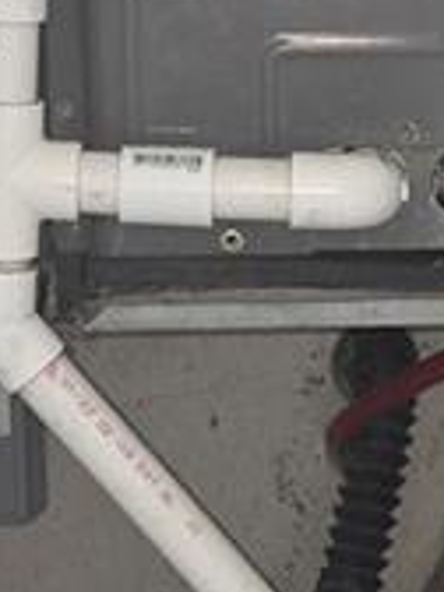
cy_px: 426
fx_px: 2805
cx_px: 440
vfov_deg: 12.0
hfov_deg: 9.0
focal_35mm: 164
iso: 100
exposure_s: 1/60
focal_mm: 5.4
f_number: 1.8
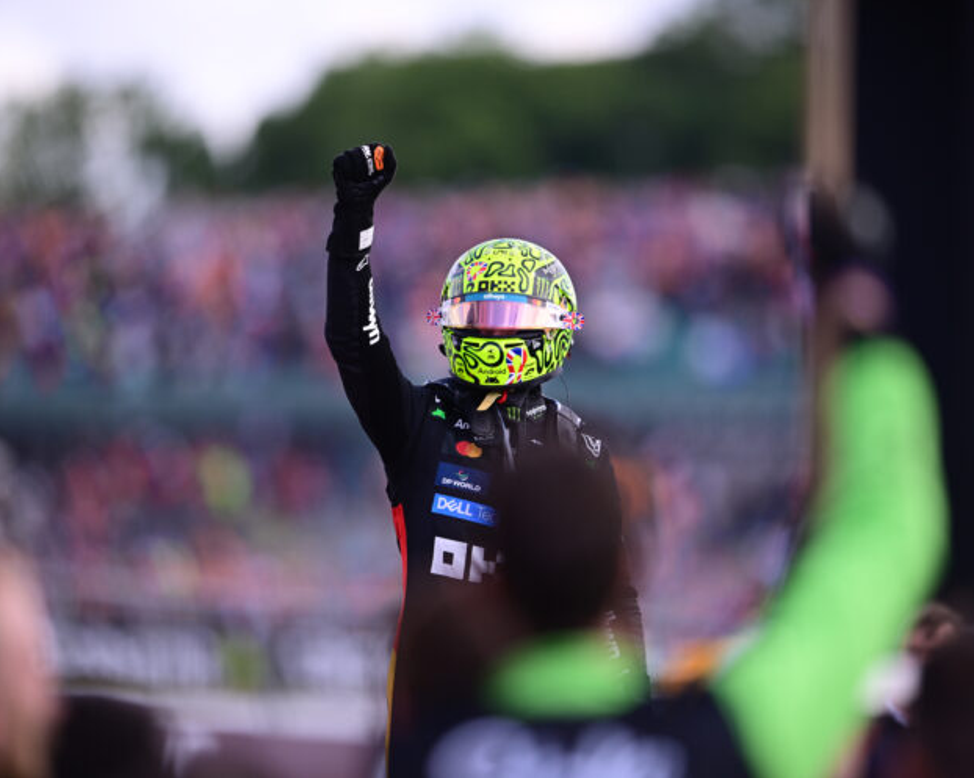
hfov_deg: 4.3
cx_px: 482
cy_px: 388
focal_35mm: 453
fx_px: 13052
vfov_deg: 3.4
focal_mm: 400
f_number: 2.8
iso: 250
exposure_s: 1/1250
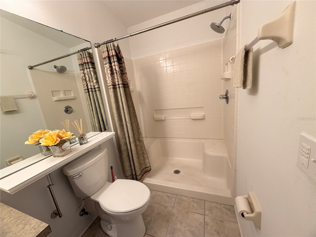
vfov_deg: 85.7
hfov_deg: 102.1
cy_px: 118
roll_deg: +8.0
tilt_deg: -13.0
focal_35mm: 14
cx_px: 158
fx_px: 128
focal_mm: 2.22
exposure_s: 1/120
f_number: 2.2
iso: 200
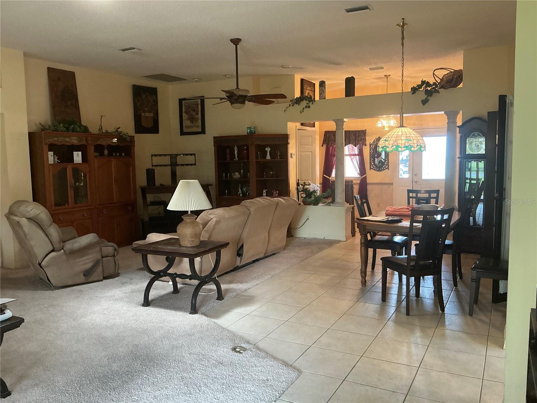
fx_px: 434
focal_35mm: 28
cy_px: 202
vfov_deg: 49.7
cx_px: 268
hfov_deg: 63.4
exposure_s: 1/60
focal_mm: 3
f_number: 1.8
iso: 200
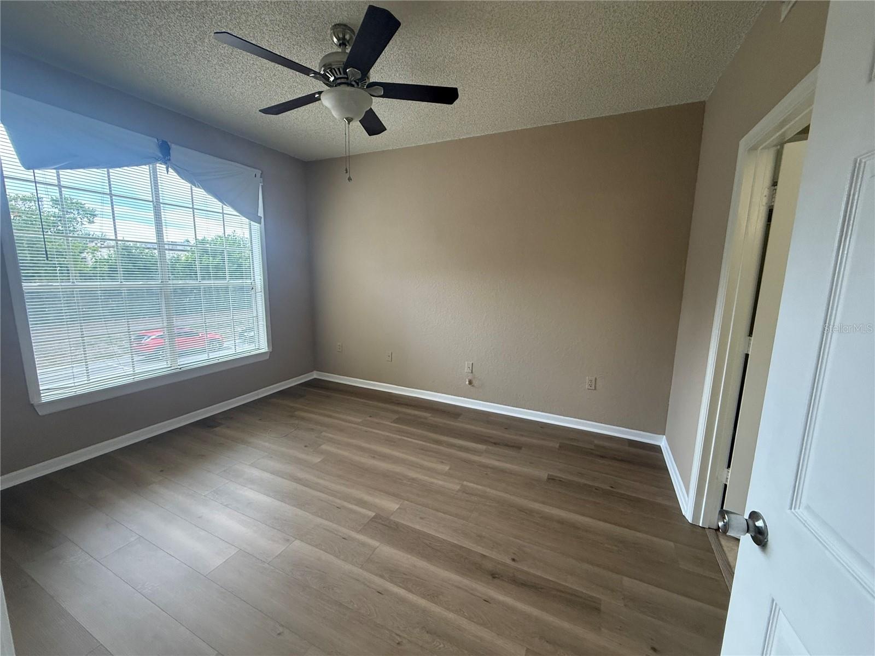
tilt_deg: -8.7
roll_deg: -1.3
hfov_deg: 102.1
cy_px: 328
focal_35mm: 14
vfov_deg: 85.7
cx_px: 438
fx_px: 354
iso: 250
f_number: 2.2
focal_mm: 2.22
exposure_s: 1/120
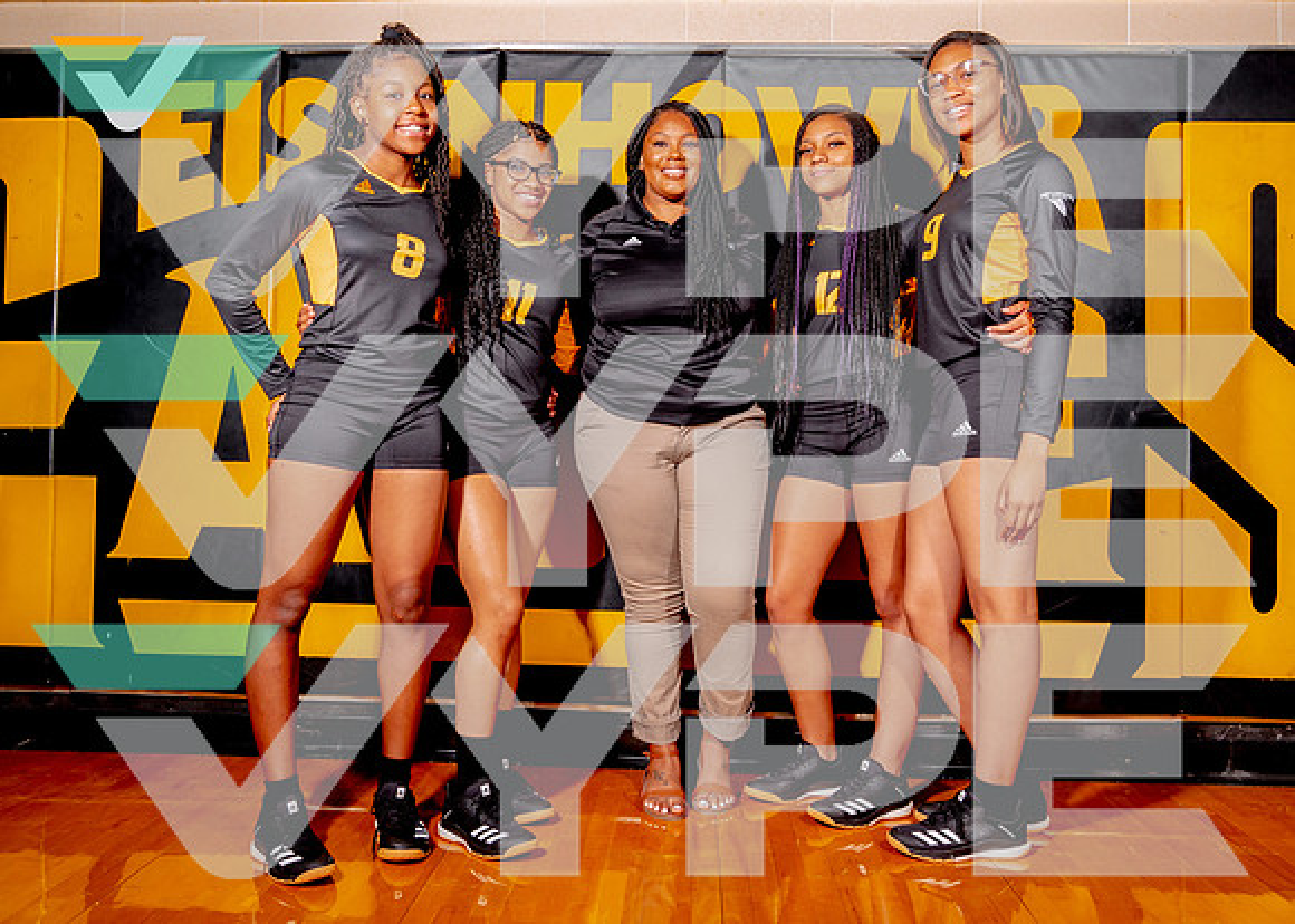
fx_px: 1119
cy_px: 430
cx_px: 644
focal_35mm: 30
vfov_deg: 44.9
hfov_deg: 60.1
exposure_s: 1/125
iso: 100
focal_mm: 24
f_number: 8
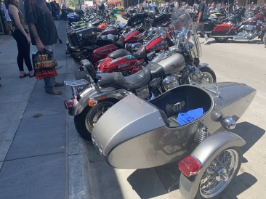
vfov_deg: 53.0
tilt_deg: -21.7
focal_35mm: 26
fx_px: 200
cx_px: 133
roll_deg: +1.4
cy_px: 100
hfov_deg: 67.3
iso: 25
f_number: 1.8
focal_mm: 4.25
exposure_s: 1/879
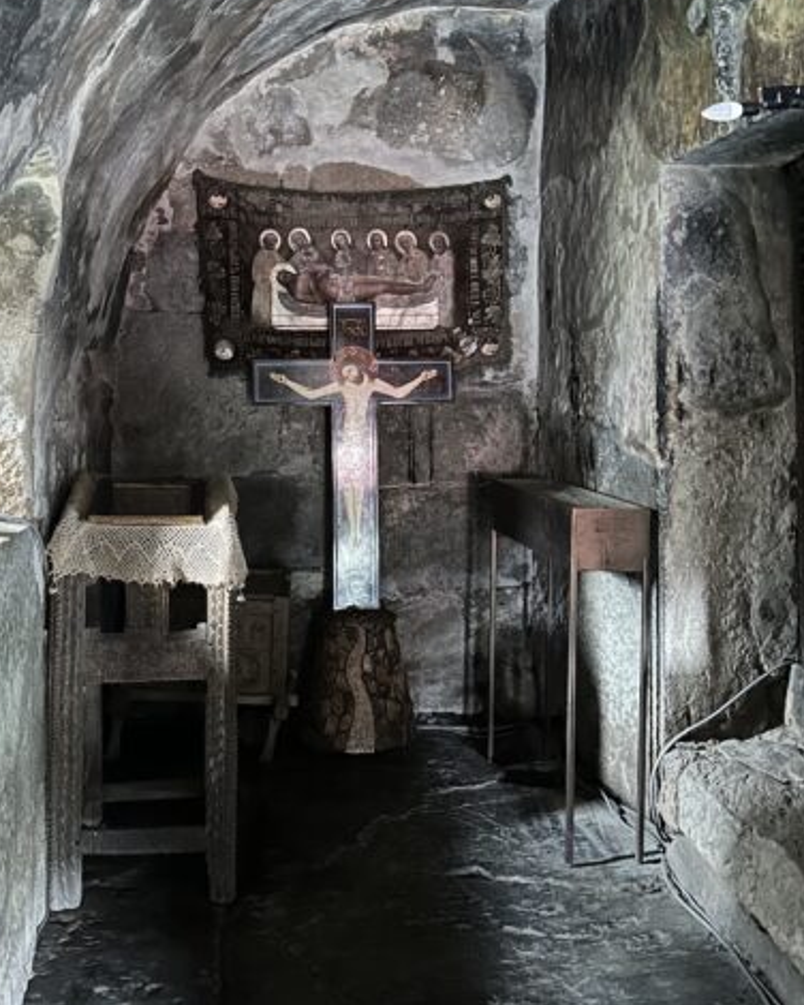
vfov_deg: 52.2
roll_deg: +0.5
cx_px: 334
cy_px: 368
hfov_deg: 43.2
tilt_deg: -0.9
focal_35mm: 34
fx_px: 1011
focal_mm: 5.7
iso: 640
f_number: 1.5
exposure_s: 1/10
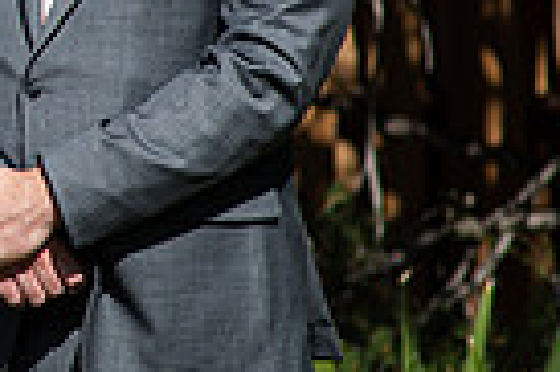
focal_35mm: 360
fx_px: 5593
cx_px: -433
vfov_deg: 3.8
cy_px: -135
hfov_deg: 5.6
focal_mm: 85
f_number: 3.2
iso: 200
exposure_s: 1/1600
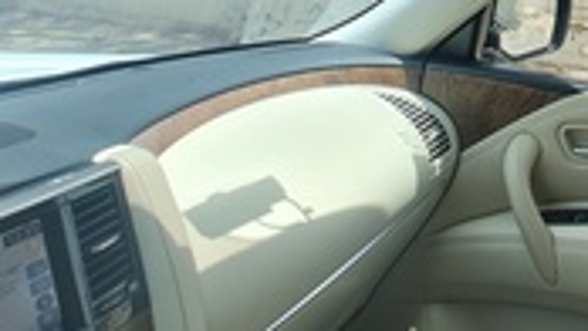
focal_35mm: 40
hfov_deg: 37.3
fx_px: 624
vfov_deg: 22.3
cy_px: -211
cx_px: 716
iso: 50
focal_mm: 2.15
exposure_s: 1/134
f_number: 2.2
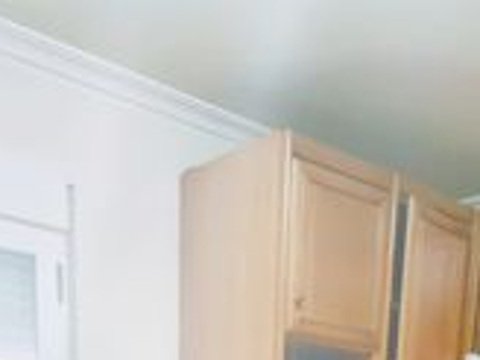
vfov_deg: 18.9
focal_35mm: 56
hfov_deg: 34.3
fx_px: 777
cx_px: 224
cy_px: 676
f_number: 2.2
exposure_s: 1/100
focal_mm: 1.76
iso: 100
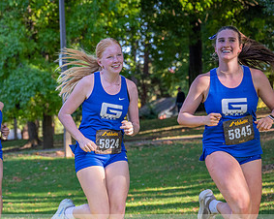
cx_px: -21
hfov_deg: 11.7
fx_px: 1321
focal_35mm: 163
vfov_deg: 9.5
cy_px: 154
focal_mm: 70
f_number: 3.5
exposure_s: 1/800
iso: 900
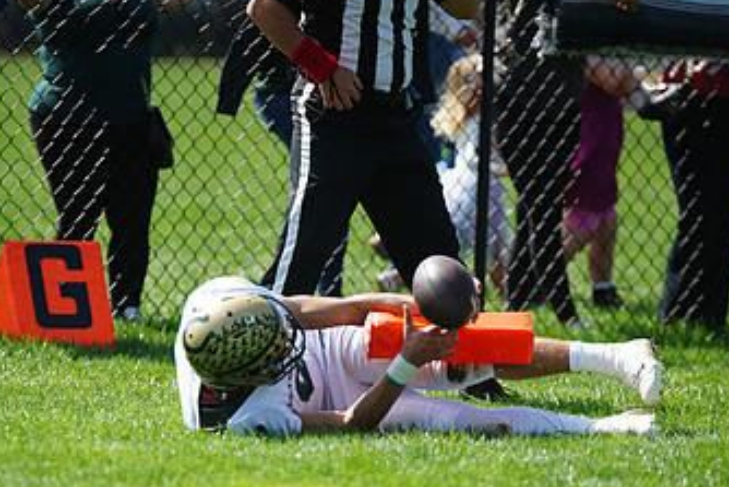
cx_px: 306
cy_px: 390
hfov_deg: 4.5
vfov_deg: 3.0
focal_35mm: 453
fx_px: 9177
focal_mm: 261
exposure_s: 1/3200
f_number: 2.8
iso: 400
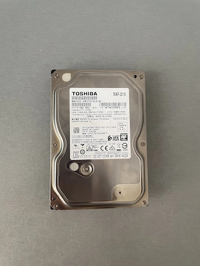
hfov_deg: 53.1
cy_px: 133
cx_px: 100
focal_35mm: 26
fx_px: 200
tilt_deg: -84.0
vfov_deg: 67.3
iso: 125
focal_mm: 4.2
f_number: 1.6
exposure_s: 1/81
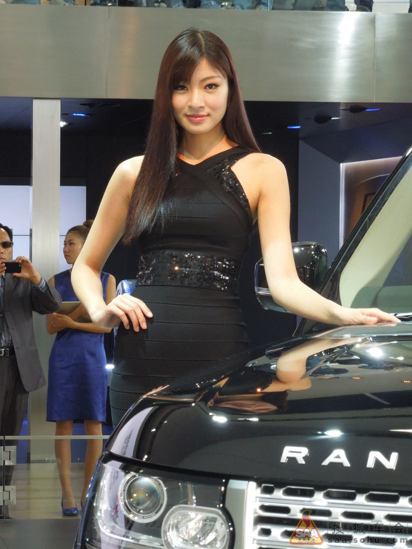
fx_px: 2127
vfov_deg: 14.7
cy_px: 274
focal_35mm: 134
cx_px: 206
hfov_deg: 11.1
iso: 800
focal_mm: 24.2
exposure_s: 1/60
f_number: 4.9
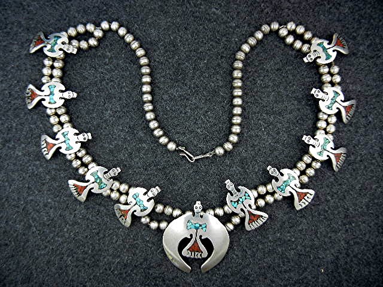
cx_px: 192
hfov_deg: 60.0
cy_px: 144
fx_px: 332
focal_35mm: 30
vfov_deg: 46.8
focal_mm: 5.4
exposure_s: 1/7.3
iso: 200
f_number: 3.5
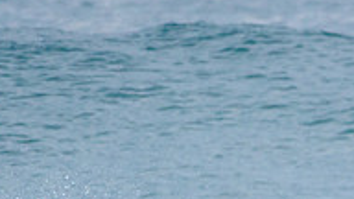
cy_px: 339
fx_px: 18173
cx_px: 432
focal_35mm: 1936
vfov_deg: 0.6
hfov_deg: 1.1
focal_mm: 500
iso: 800
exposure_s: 1/1600
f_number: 5.6
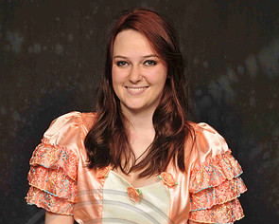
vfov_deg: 14.9
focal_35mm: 103
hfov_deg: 18.6
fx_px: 851
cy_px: 159
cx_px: 140
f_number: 5.6
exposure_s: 1/125
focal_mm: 48
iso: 200
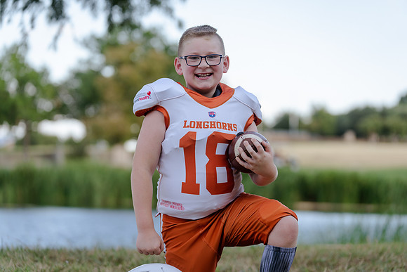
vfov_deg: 12.7
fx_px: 1221
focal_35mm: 108
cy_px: 136
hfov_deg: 18.9
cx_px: 204
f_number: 3.2
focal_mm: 108
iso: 125
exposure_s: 1/320
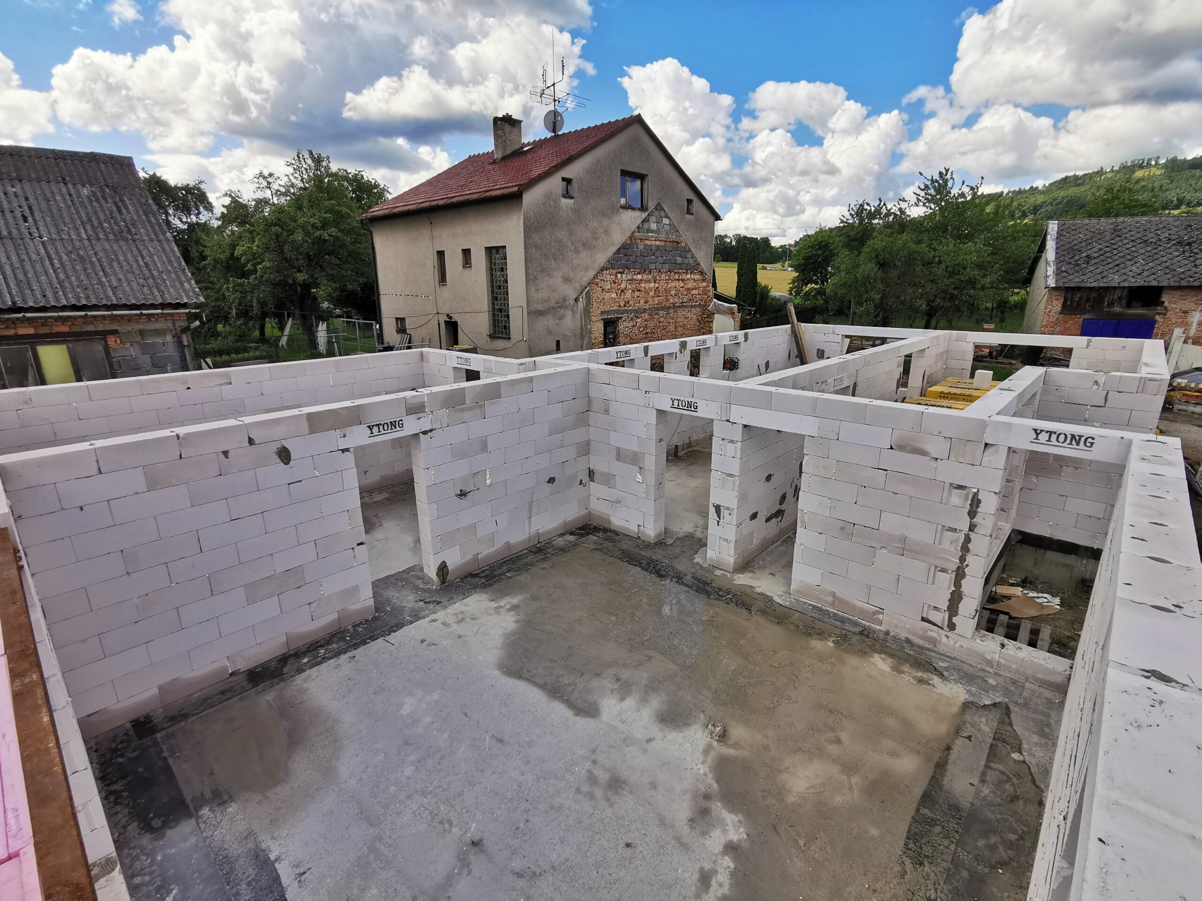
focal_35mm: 17
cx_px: 601
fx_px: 590
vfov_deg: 74.7
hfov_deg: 91.0
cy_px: 450
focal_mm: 2.26
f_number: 2.2
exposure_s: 1/1511
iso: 50
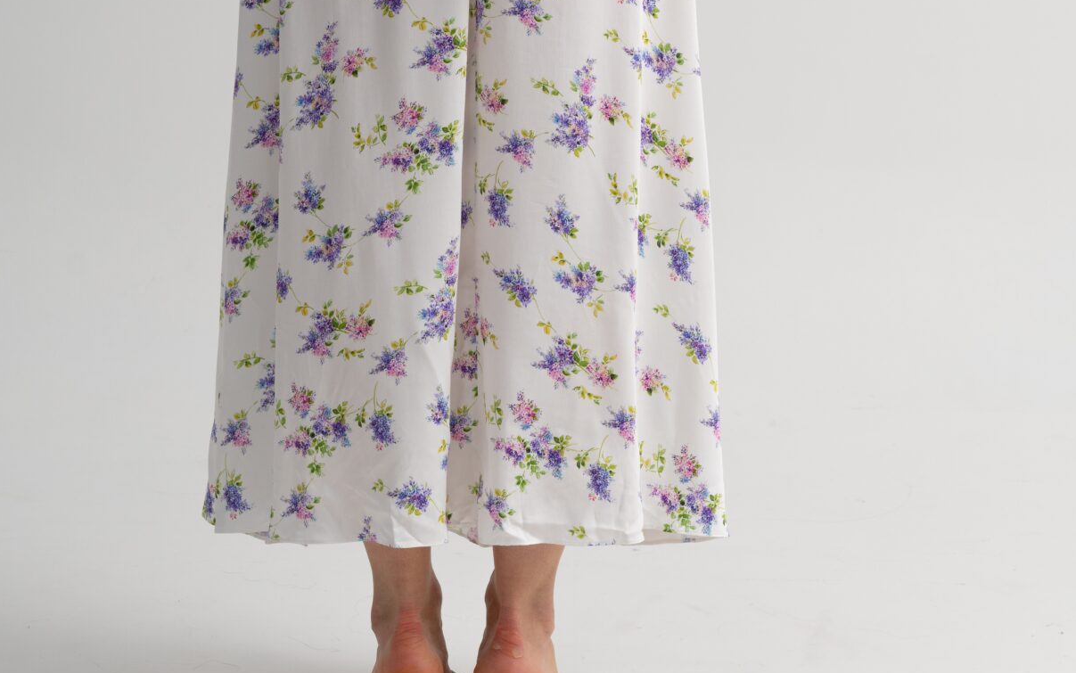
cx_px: 485
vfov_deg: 9.6
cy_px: -206
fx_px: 3949
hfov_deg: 15.5
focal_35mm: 135
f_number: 8
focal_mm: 62.3
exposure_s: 1/125
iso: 100
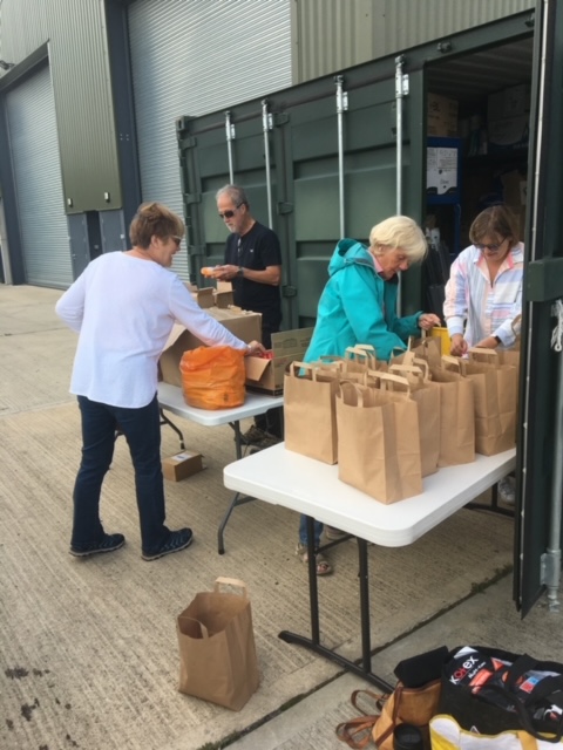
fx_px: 629
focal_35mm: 29
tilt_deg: -10.7
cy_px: 375
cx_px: 282
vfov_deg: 61.7
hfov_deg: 48.2
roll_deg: +2.7
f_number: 2.2
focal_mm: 4.15
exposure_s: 1/615
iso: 25
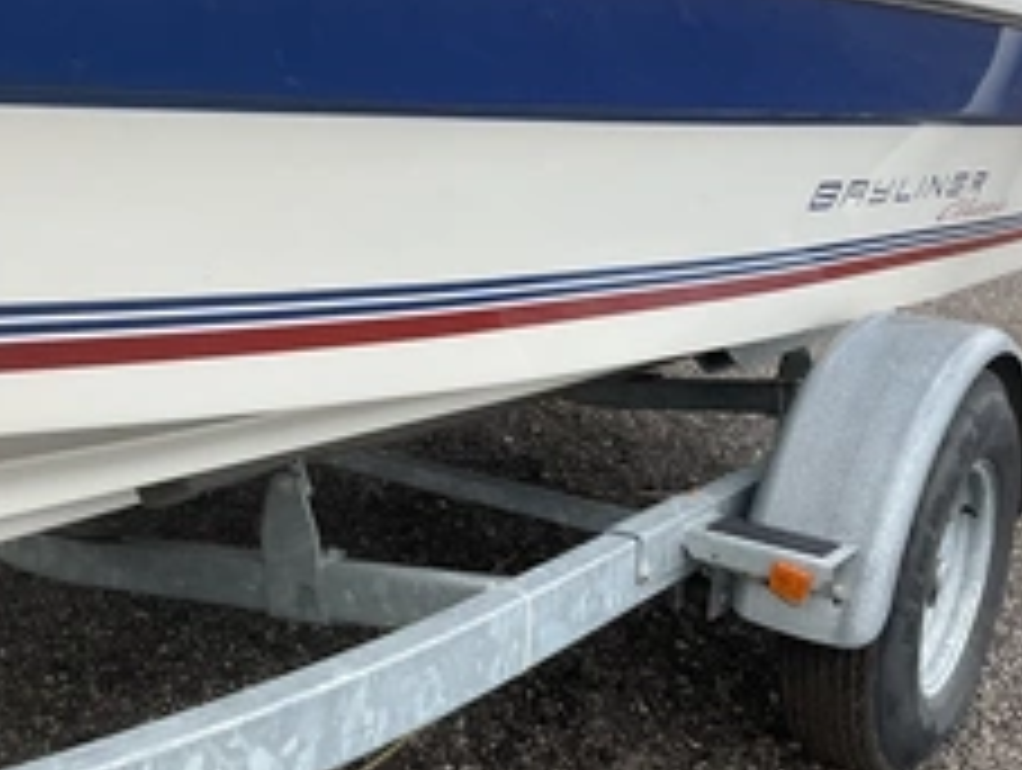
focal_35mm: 51
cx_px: 455
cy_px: 437
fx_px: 1508
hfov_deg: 37.4
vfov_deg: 28.6
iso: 25
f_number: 1.8
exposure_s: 1/650
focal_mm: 3
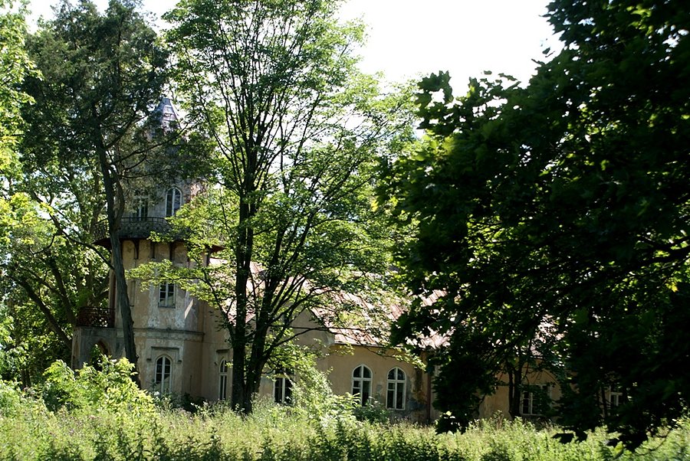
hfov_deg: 29.8
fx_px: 1295
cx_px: 345
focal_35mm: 68
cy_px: 230
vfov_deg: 20.2
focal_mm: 45
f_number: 7.1
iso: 100
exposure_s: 1/125
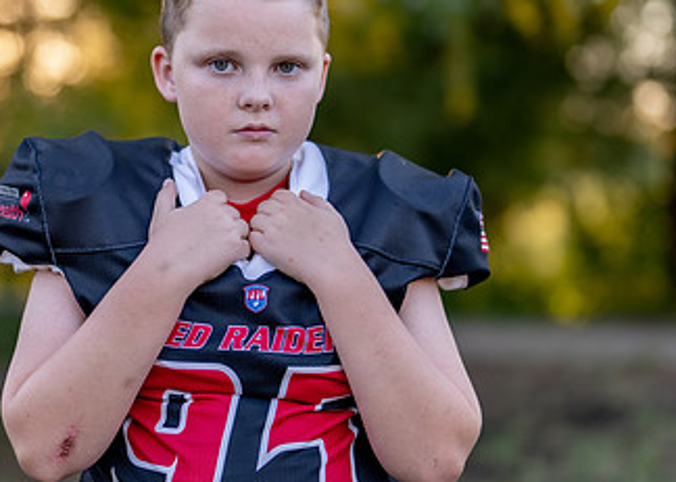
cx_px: 270
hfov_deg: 18.7
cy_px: 234
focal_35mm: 107
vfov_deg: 13.4
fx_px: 2053
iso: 100
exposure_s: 1/500
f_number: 1.2
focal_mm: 50
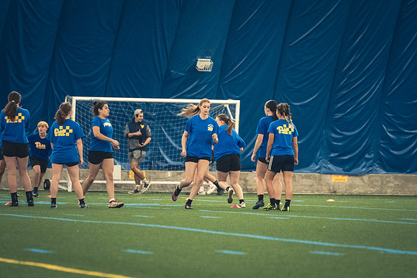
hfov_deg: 6.9
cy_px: 139
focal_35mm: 300
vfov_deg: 4.6
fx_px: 3473
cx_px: 208
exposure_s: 1/500
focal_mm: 200
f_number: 2.8
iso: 11400
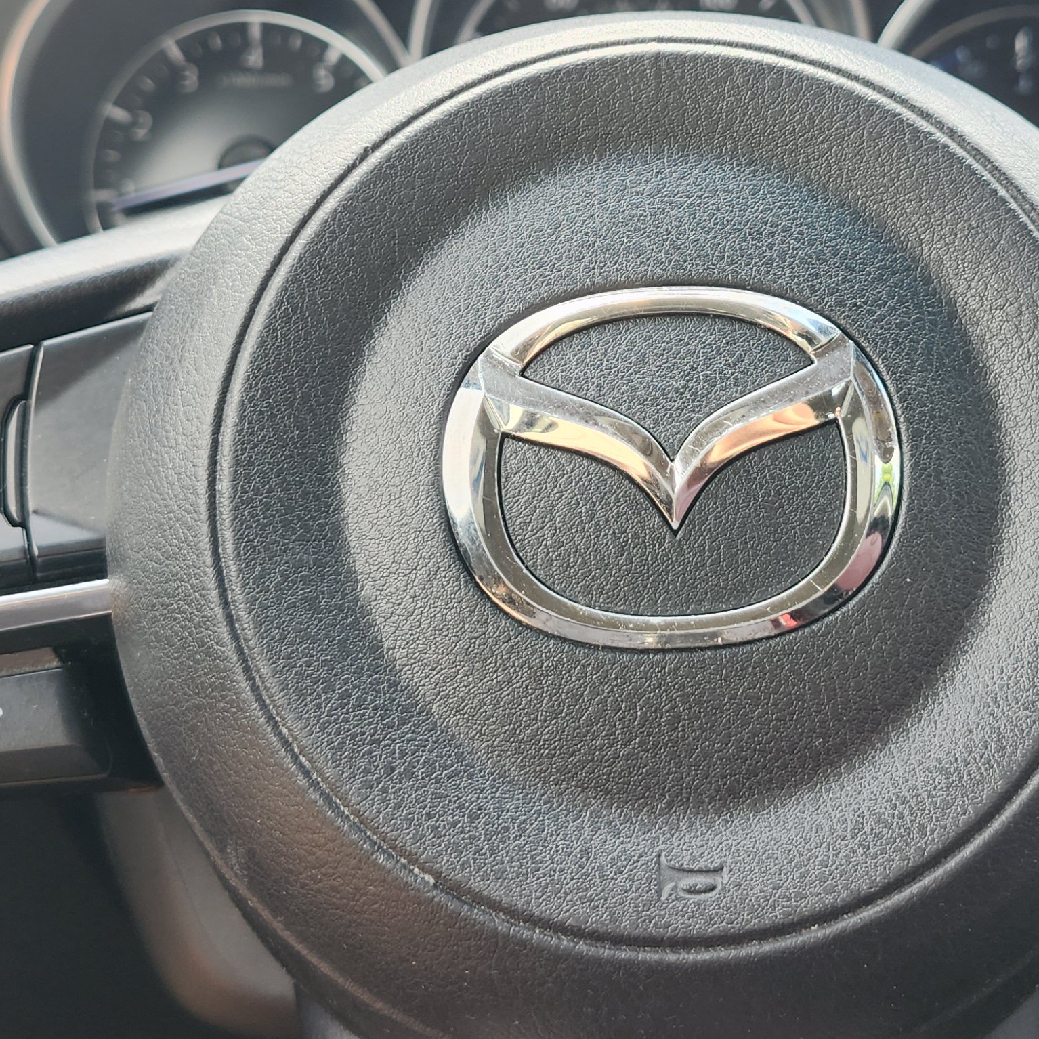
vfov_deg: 31.9
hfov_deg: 32.0
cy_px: 336
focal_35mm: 53
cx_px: 654
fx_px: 1800
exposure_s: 1/180
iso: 50
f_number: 1.8
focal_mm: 5.54
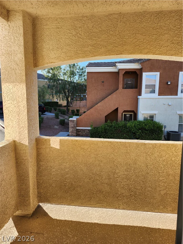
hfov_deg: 58.9
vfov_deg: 73.9
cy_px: 122
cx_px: 92
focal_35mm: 23
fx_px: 162
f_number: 1.8
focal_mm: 5.54
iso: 25
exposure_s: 1/324
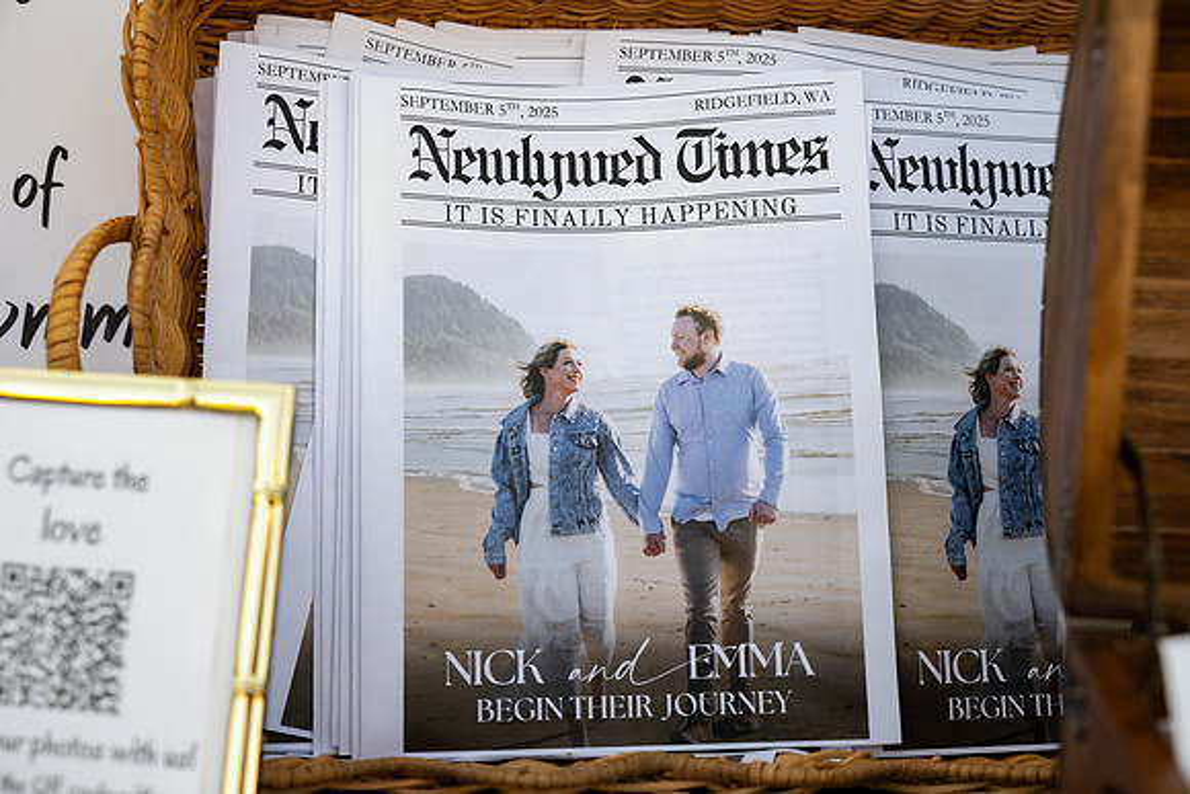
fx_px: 1554
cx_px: 595
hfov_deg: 41.9
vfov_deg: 28.7
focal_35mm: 47
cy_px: 397
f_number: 4
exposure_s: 1/400
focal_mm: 47
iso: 500
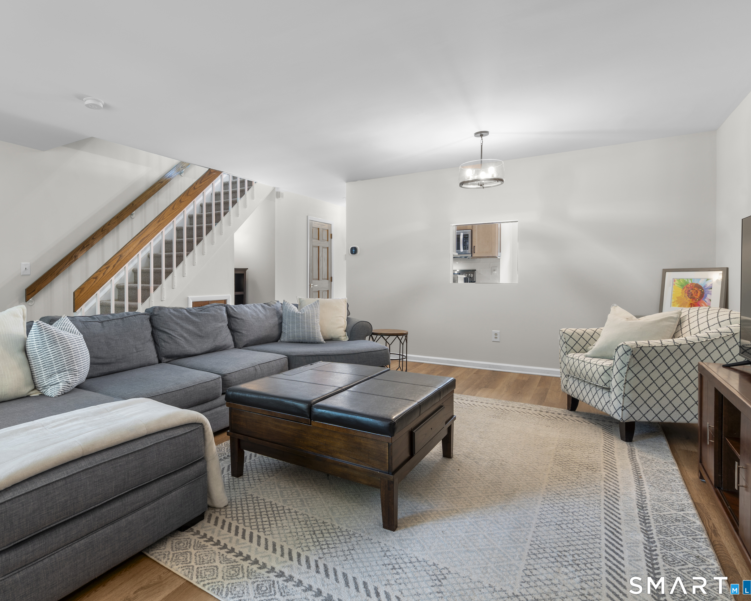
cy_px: 285
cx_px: 295
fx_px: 422
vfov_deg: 70.8
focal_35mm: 19
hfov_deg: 82.1
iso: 200
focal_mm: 16
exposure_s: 3.2
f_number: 9
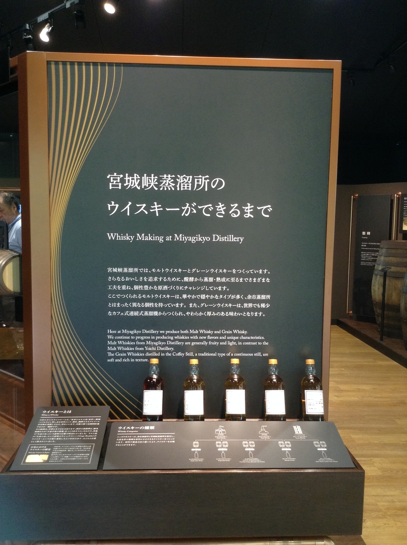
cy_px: 272
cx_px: 204
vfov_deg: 55.4
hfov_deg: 42.8
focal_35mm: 33
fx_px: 519
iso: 100
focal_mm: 3.3
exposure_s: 1/25
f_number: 2.4
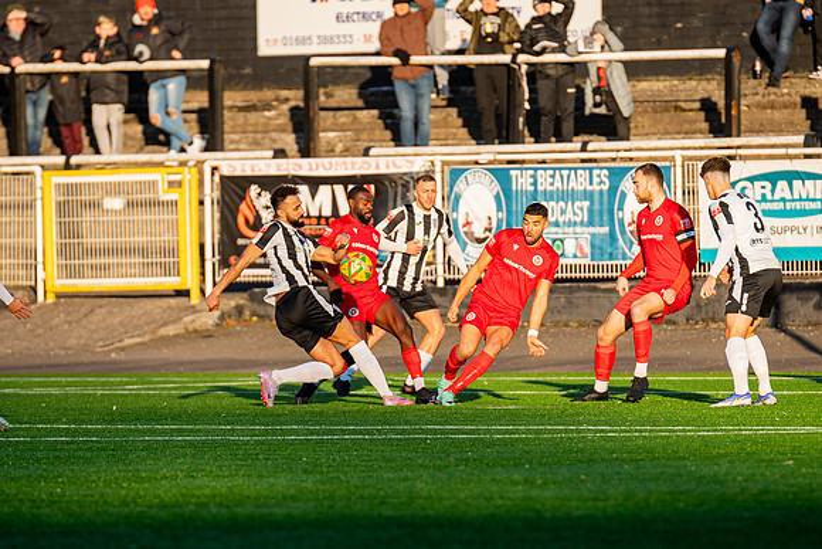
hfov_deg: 4.6
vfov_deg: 3.1
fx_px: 10277
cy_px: 274
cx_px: 411
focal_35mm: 450
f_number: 4
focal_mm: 300
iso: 400
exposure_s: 1/2500
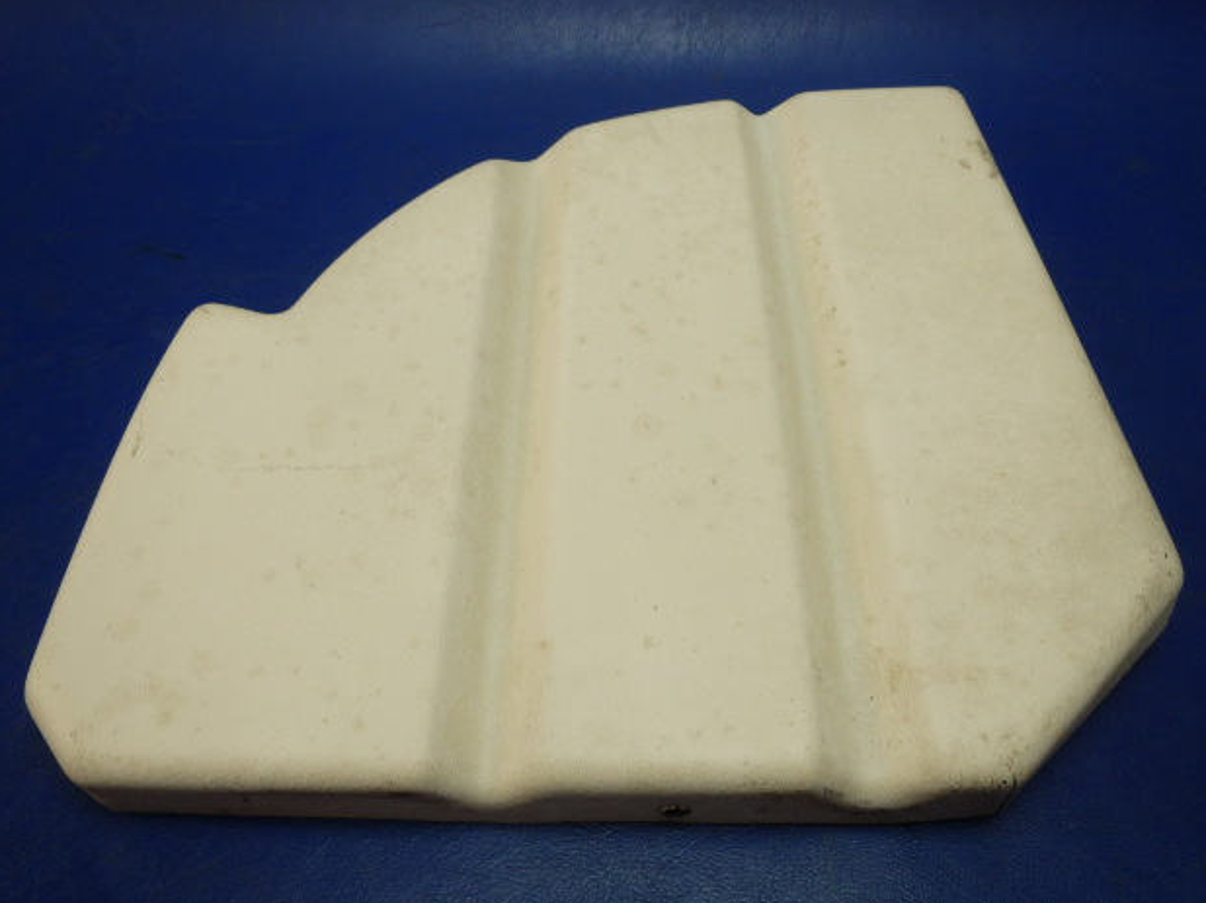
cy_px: 462
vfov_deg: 48.2
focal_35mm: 29
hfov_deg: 61.7
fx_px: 1010
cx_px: 603
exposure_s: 1/50
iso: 200
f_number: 3.9
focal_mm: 5
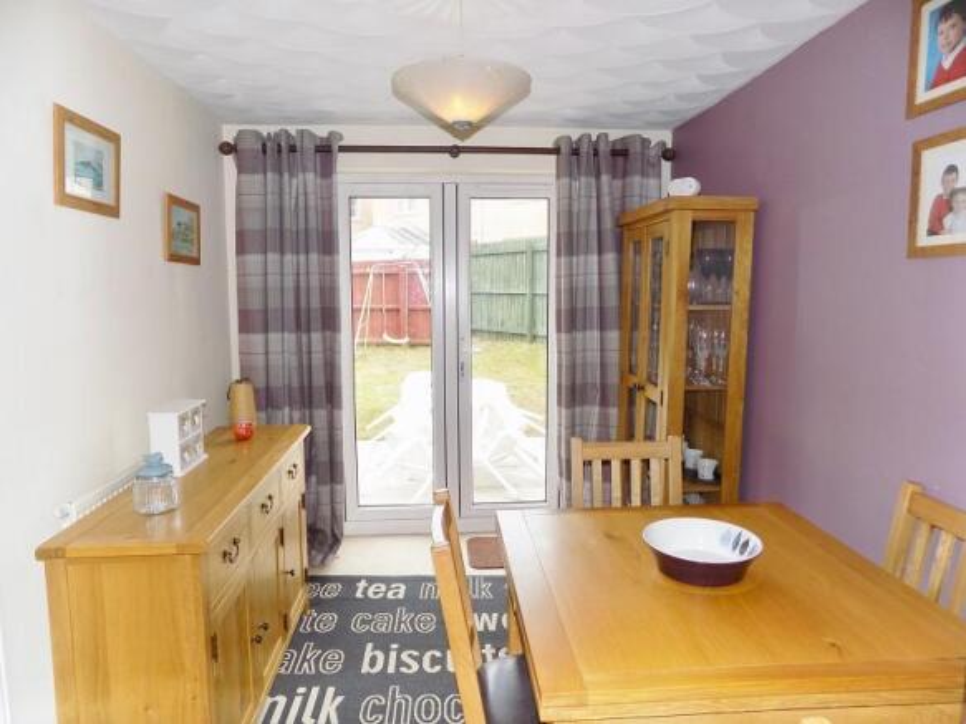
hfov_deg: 73.9
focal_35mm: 23
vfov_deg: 58.9
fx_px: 642
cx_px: 483
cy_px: 362
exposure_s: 1/80
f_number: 3.1
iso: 80
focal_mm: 4
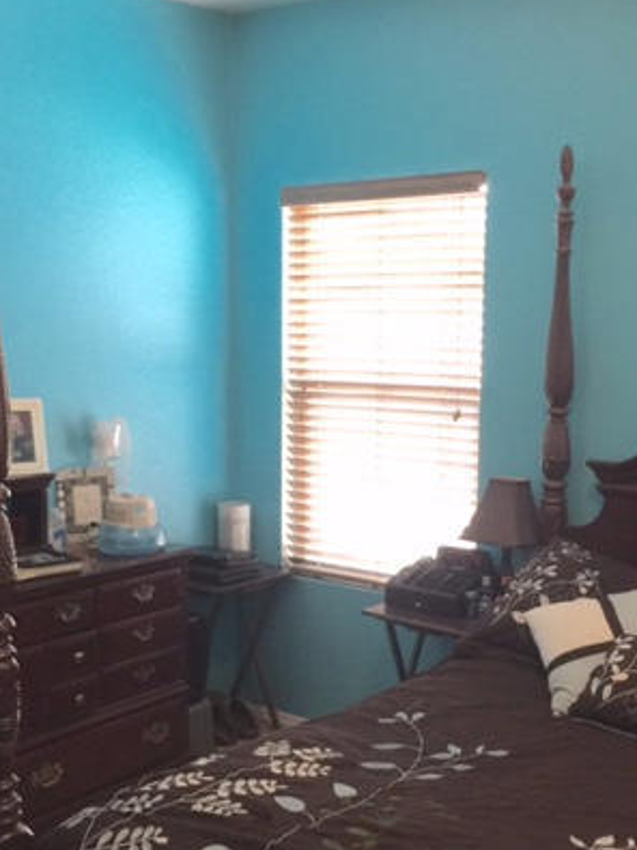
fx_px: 1154
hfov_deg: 30.8
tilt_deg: -8.7
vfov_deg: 40.3
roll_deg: -1.0
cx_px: 344
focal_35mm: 47
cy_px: 491
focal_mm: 4.15
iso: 80
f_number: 2.2
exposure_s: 1/15
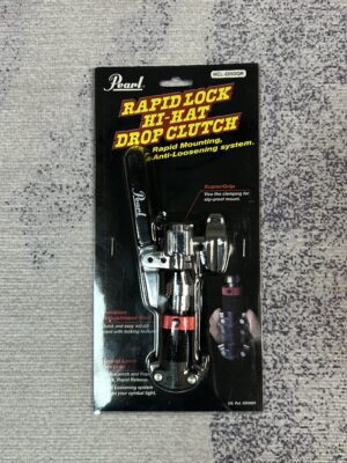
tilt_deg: -86.2
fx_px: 348
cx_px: 174
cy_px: 232
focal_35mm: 26
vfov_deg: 67.3
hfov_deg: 53.1
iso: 80
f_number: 1.5
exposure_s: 1/100
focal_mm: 5.7
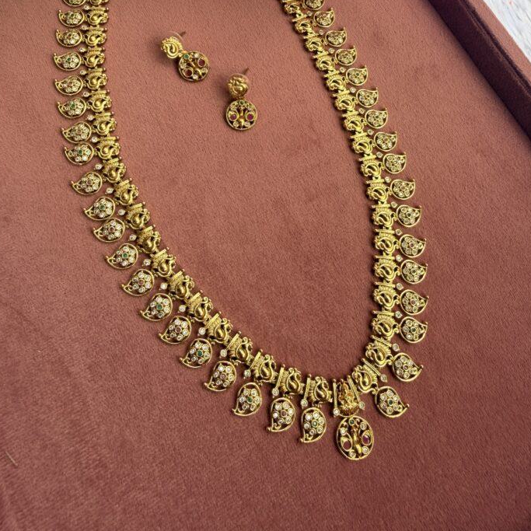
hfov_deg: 55.6
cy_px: 175
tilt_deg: -69.2
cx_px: 265
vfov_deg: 54.4
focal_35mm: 29
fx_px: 503
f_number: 2.2
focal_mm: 2.22
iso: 40
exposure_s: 1/121
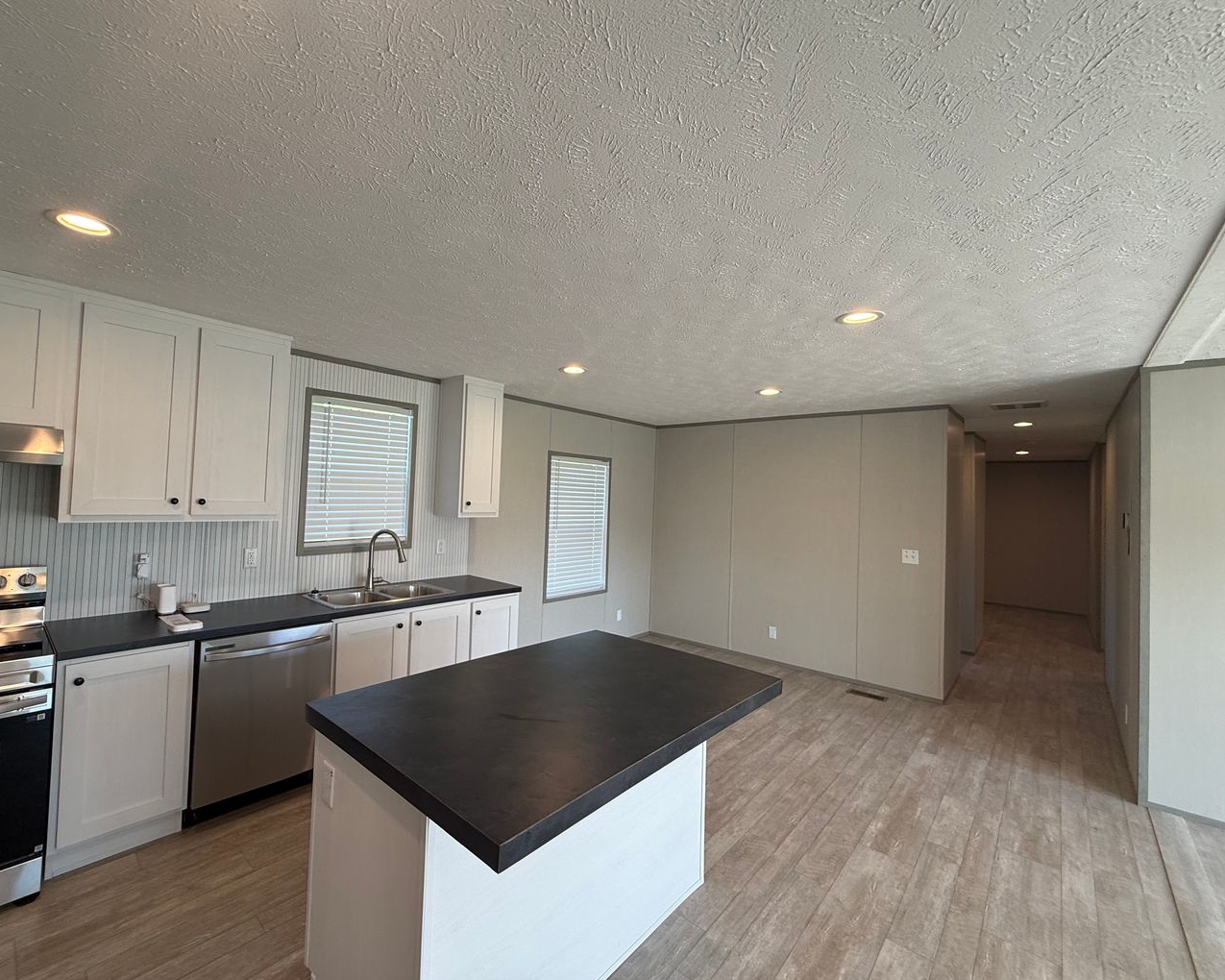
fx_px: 544
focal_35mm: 15
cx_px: 570
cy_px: 479
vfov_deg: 84.0
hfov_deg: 96.6
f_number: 2.2
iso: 64
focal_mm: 2.22
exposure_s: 1/120
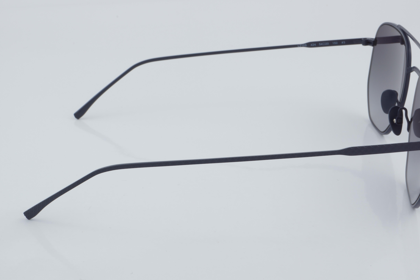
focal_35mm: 74
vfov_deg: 18.5
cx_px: 228
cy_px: 133
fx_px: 858
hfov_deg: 27.5
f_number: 32
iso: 100
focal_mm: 45
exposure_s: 1/4
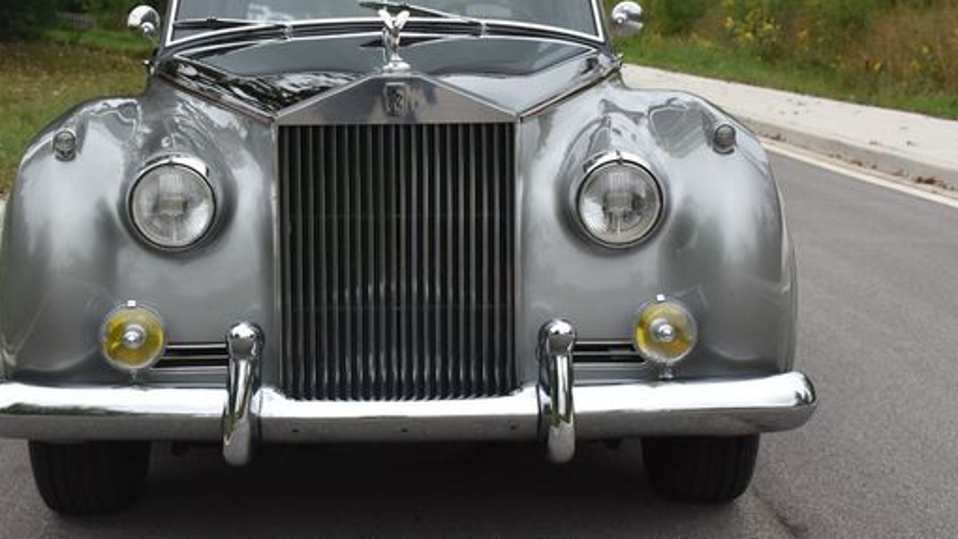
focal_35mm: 75
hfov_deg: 28.2
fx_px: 1905
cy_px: 188
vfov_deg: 16.1
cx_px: 400
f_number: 8
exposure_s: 1/320
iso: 800
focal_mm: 38
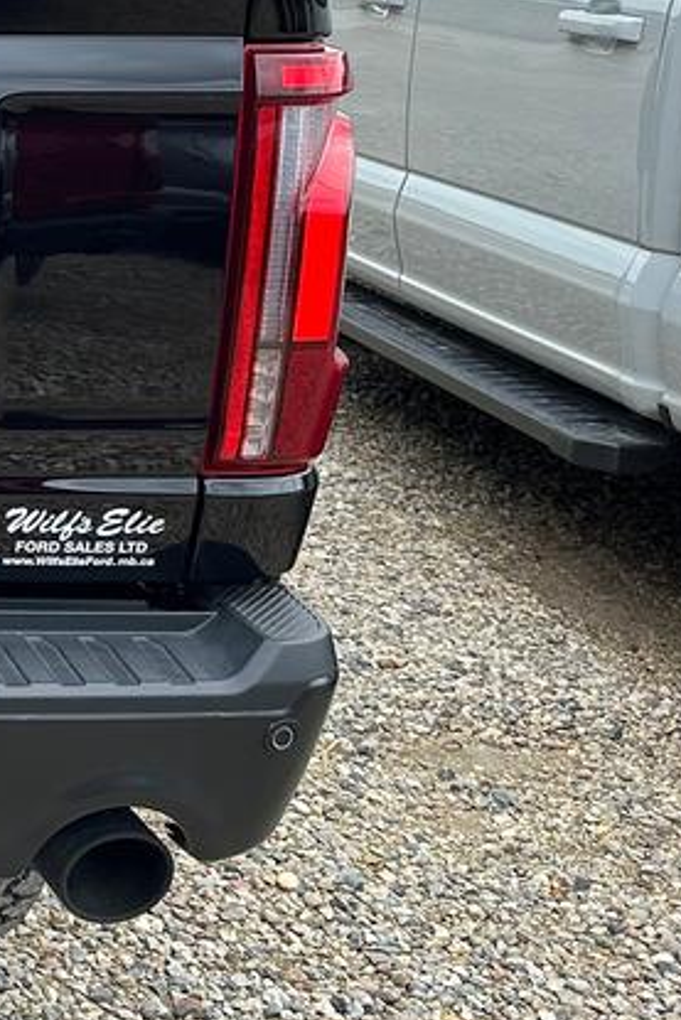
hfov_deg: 14.3
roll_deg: -0.2
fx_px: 2183
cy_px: 307
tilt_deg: -13.1
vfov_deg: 26.1
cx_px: -740
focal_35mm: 77
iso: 80
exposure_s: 1/1095
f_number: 1.78
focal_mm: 6.86
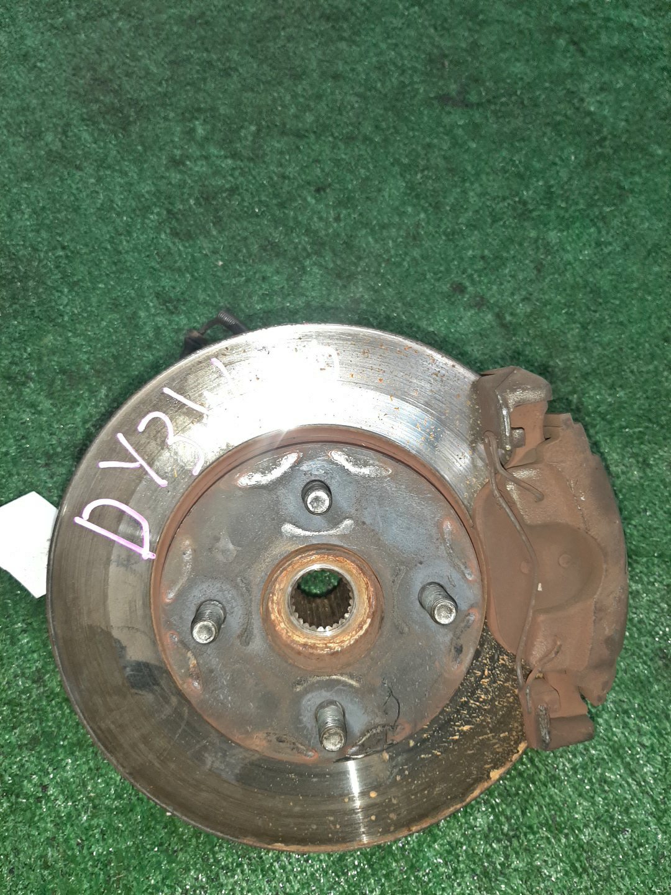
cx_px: 336
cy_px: 448
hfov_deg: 53.1
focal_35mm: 26
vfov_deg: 67.3
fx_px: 672
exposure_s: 1/33
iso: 181
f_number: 1.7
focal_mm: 3.93
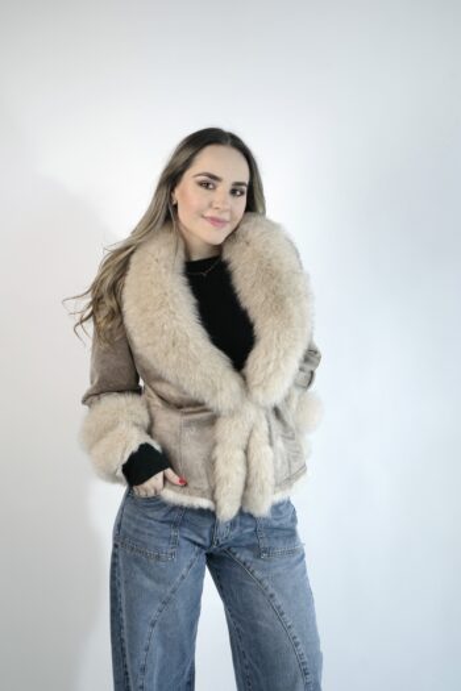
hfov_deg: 23.4
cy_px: 346
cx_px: 230
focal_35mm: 58
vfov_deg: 34.5
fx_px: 1114
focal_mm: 58
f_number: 5
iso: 400
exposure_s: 1/320
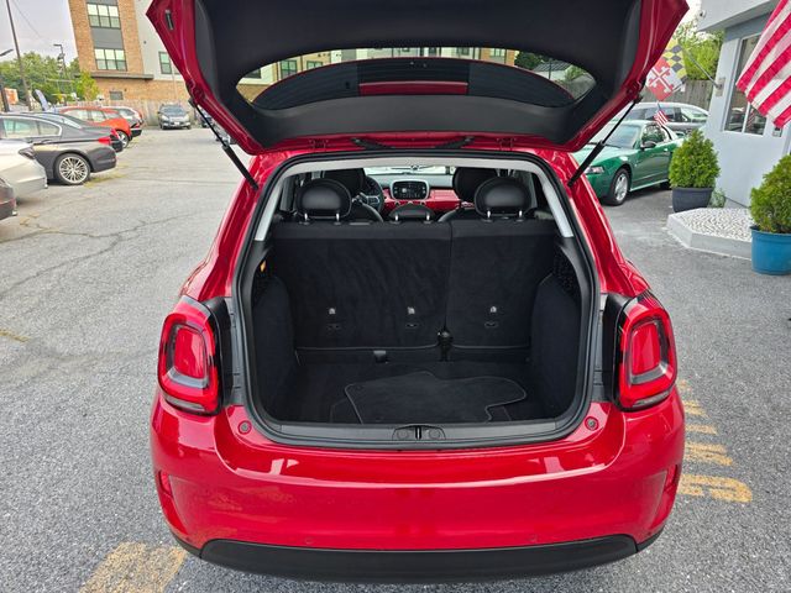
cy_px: 296
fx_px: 526
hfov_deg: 73.9
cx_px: 396
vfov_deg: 58.9
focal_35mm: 23
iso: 20
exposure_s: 1/180
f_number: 1.7
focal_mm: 6.3
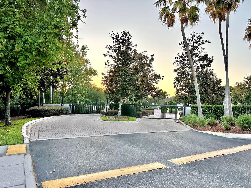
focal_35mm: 24
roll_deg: -1.2
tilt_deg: +3.2
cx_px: 126
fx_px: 174
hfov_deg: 71.6
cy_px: 94
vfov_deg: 56.8
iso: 80
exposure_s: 1/718
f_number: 1.78
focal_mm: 6.86
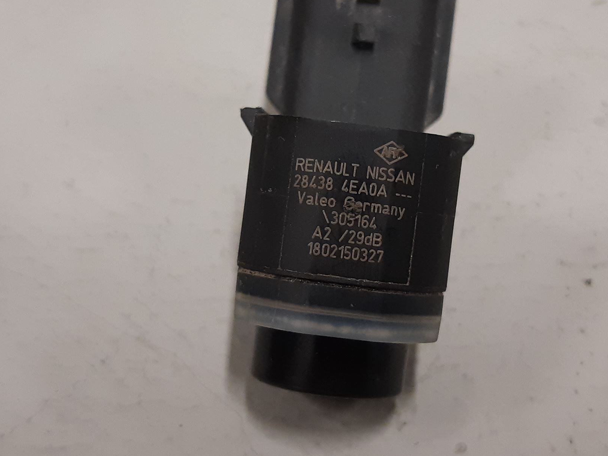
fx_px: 580
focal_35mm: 33
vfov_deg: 42.8
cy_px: 189
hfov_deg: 55.2
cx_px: 336
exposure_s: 1/50
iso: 160
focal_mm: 3.93
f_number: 1.7
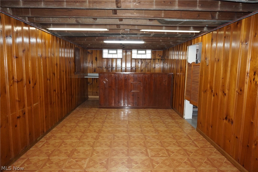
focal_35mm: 24
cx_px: 129
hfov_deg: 73.7
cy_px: 86
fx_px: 172
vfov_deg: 53.1
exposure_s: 1/160
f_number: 3.5
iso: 1250
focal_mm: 16
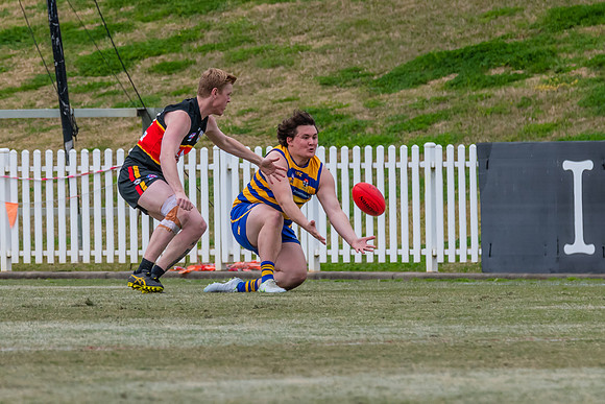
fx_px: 13391
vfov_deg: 1.7
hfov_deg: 2.6
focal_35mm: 797
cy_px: 137
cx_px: 165
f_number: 9
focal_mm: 380
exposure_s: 1/1600
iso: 800
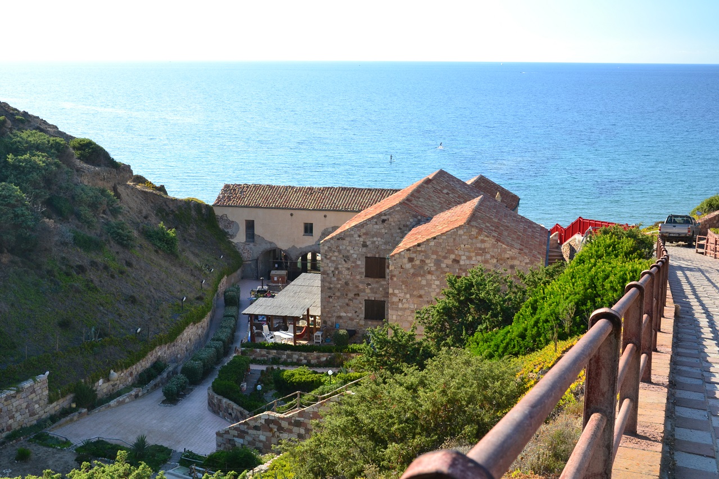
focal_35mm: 42
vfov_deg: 31.9
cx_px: 360
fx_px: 839
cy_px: 240
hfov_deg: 46.4
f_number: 9
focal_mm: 28
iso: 400
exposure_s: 1/125
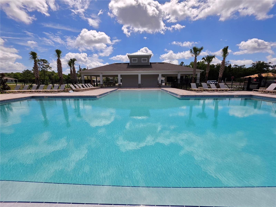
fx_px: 104
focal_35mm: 13
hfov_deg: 106.2
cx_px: 138
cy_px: 104
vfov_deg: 89.9
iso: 32
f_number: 1.9
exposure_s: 1/3345
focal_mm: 2.2
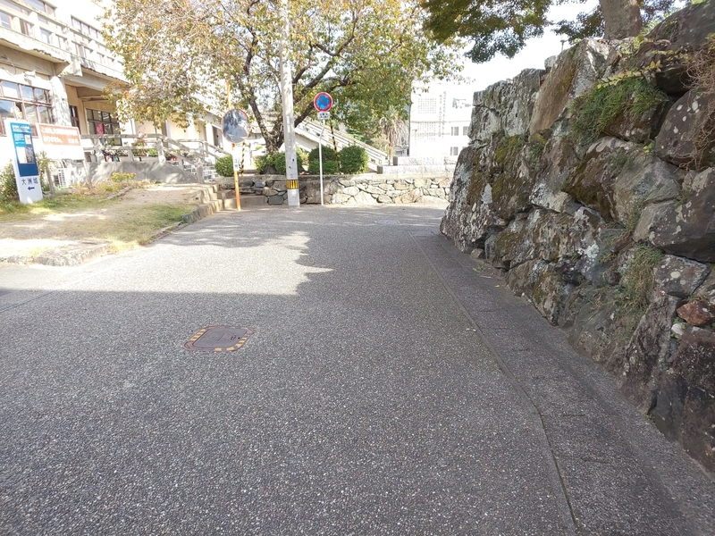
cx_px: 358
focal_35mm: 20
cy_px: 268
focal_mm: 3.45
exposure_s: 1/153
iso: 28
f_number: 1.94
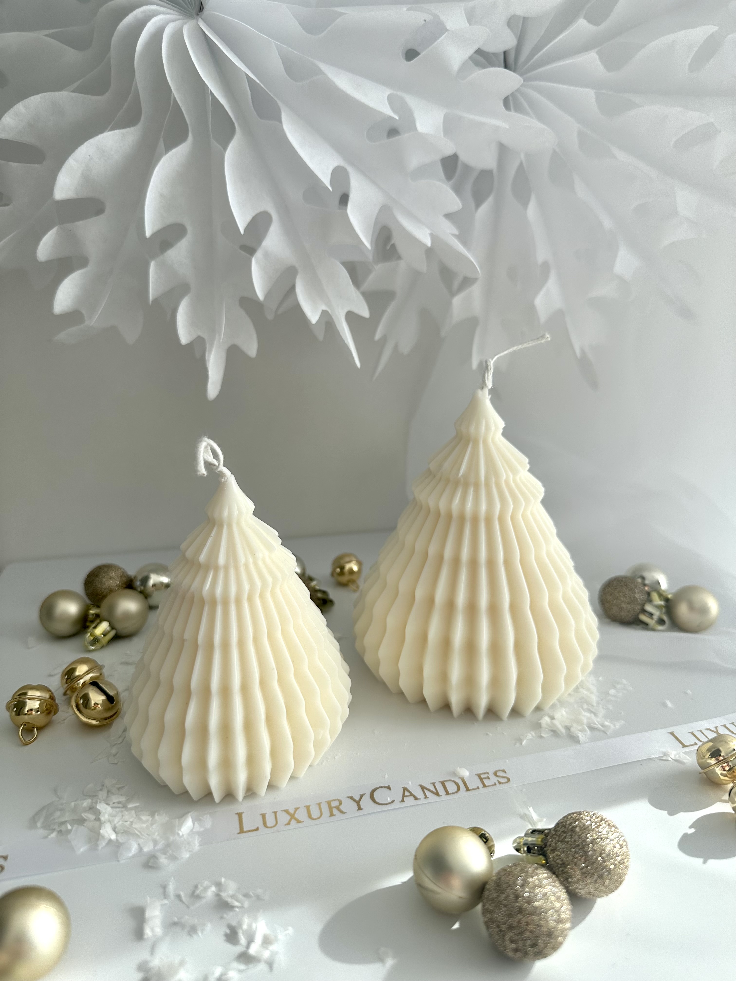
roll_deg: +0.1
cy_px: 490
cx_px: 368
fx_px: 680
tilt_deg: -17.6
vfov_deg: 71.6
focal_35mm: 24
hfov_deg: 56.8
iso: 80
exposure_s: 1/910
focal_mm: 6.86
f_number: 1.78
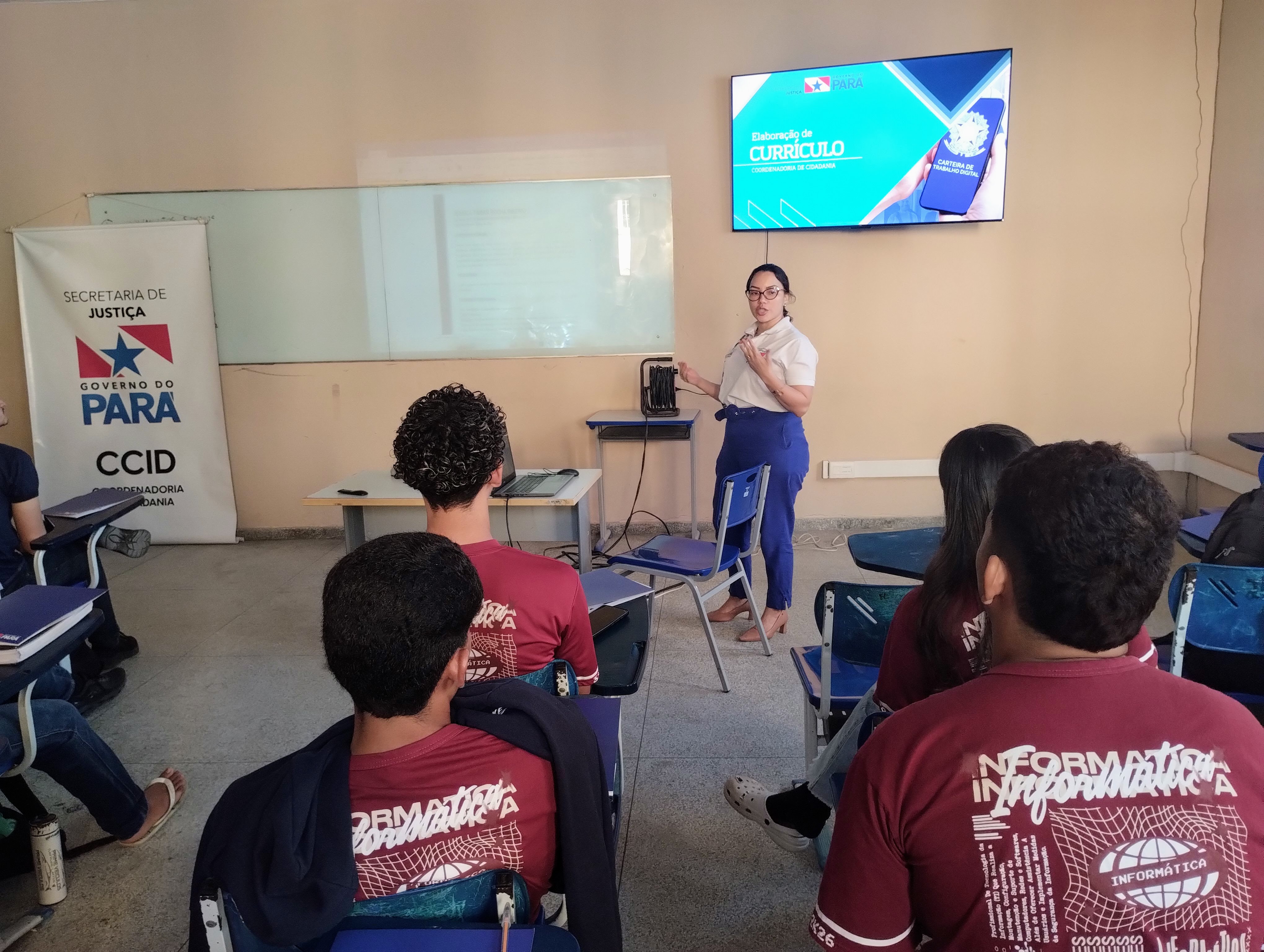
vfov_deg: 49.9
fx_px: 1024
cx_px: 632
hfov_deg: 63.4
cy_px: 476
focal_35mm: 28
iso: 456
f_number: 1.8
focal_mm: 4.27
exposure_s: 1/24
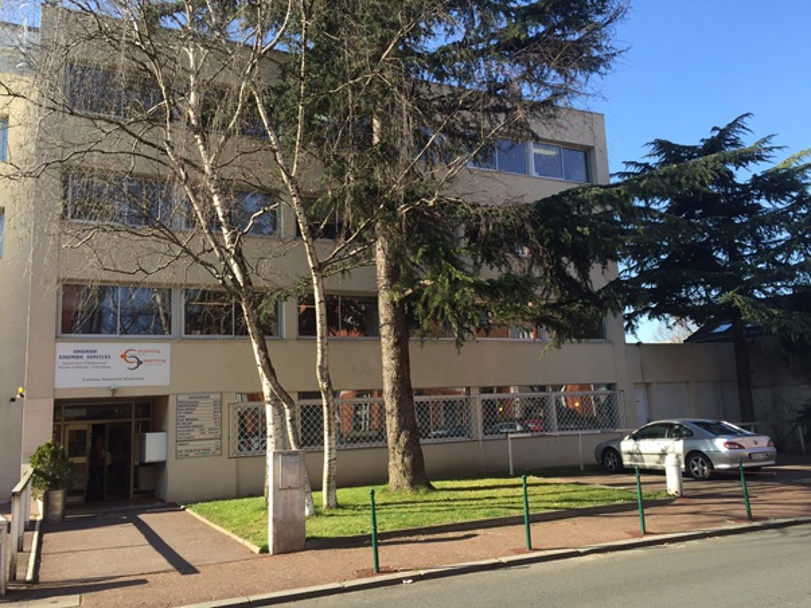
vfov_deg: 48.2
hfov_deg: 61.7
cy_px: 304
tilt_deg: +7.8
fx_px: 679
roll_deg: +1.6
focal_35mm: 29
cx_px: 406
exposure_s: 1/599
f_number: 2.2
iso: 32
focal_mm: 4.15
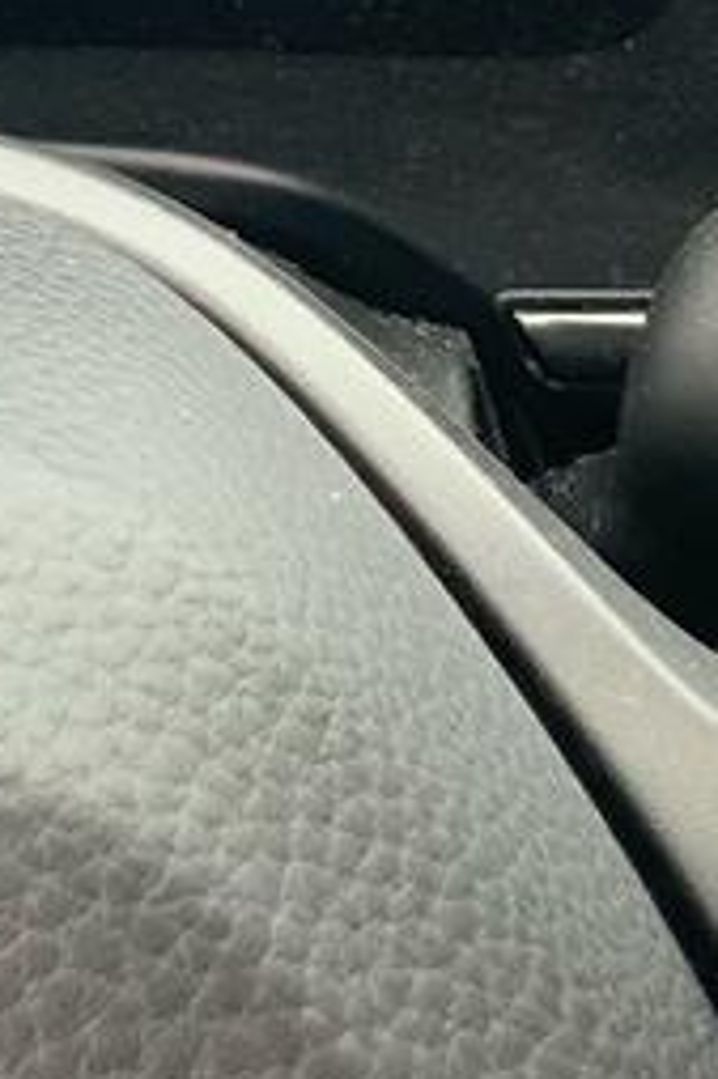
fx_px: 4553
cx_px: -608
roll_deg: -3.8
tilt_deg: -23.5
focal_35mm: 152
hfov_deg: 8.6
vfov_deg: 13.1
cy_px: -323
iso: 32
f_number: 1.8
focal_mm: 3
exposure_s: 1/120
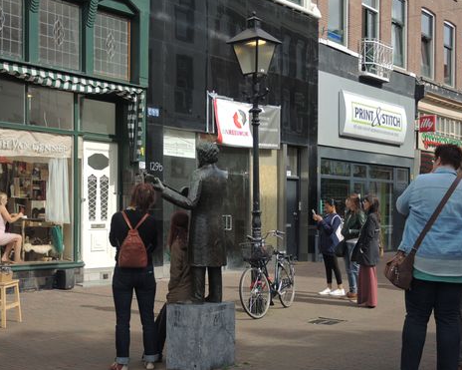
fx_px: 656
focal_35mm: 48
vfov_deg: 31.4
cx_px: 214
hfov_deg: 38.8
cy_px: 214
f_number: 2.2
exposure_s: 1/200
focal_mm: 8.2
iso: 80
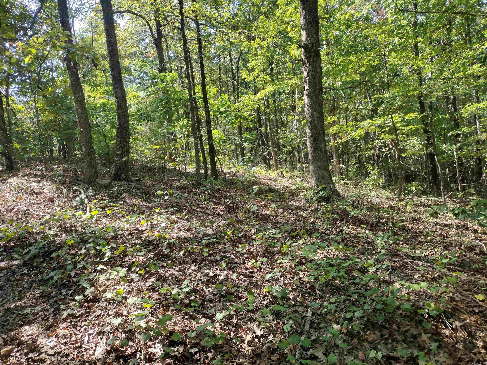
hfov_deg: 65.3
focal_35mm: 27
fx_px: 380
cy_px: 182
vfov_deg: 51.4
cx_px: 244
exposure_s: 1/354
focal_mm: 4.71
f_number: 1.7
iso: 100
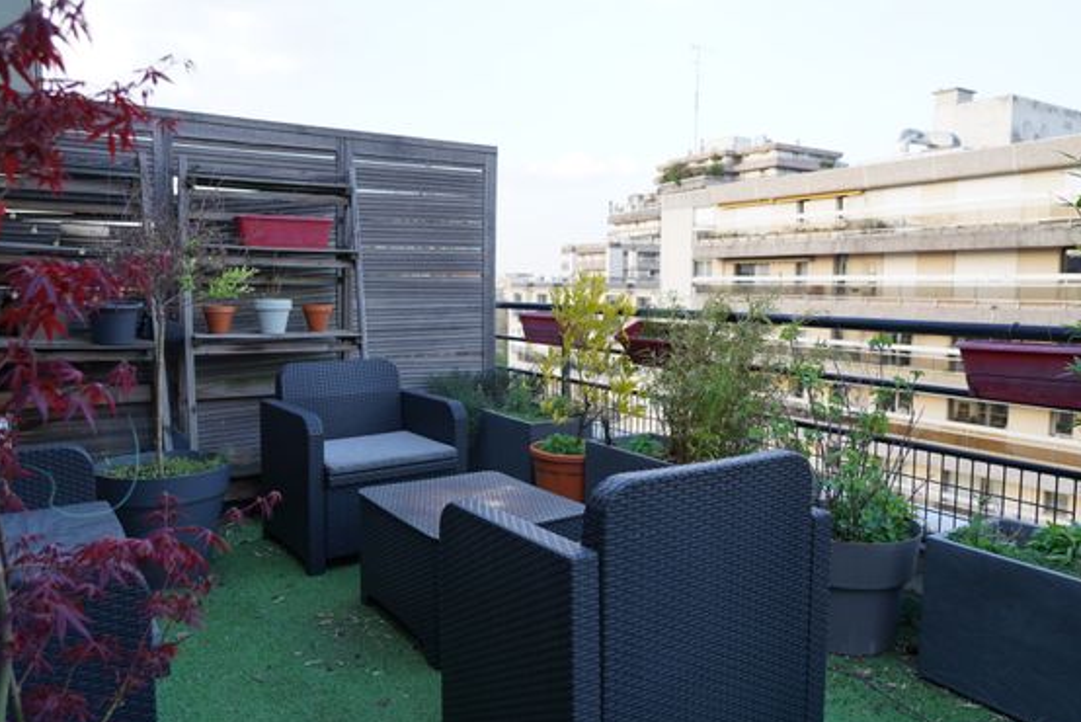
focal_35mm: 26
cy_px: 356
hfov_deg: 69.4
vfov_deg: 49.6
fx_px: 781
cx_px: 544
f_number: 4.5
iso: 100
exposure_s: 1/80
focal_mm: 24
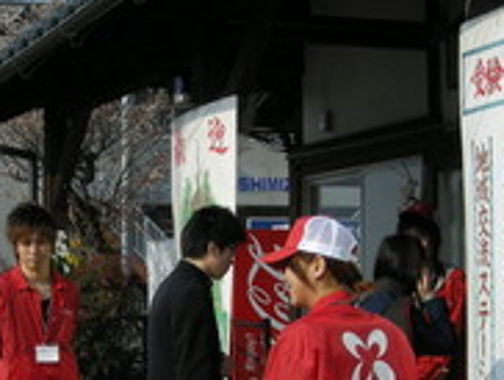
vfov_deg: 15.3
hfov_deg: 20.3
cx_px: 136
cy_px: 340
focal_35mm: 96
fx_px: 1400
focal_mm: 5.7
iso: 50
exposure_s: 1/254
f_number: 5.7
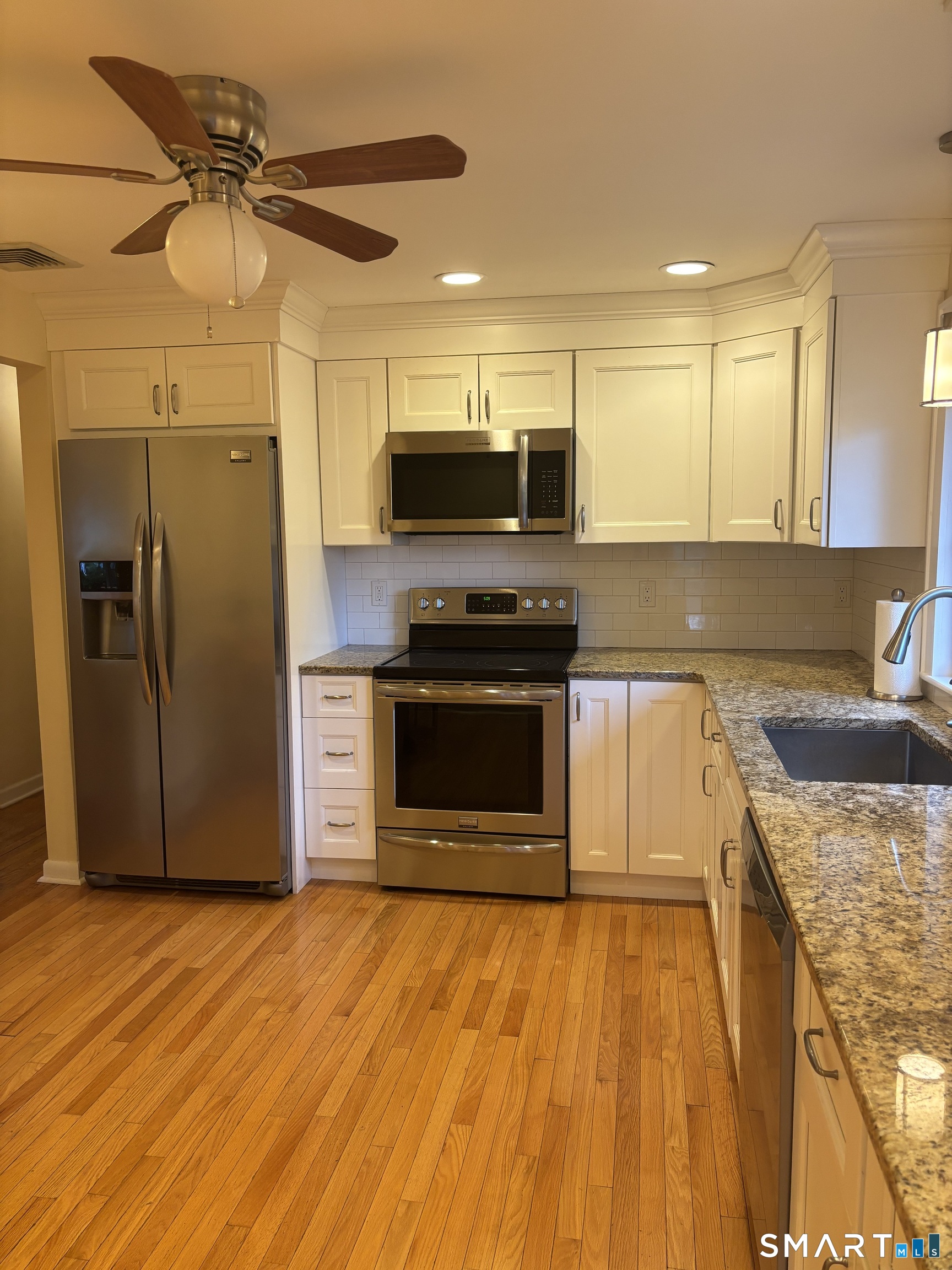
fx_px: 953
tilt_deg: -7.4
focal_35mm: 26
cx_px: 476
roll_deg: +0.1
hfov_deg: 53.1
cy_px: 635
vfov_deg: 67.3
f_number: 1.6
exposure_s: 1/67
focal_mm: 5.96
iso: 125
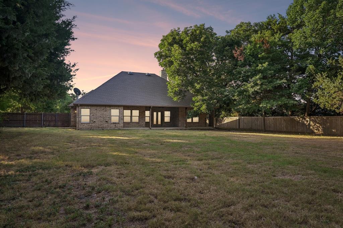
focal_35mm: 24
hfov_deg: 74.9
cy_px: 114
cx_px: 172
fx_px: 224
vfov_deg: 54.1
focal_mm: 23.5
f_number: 8
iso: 400
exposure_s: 1/160
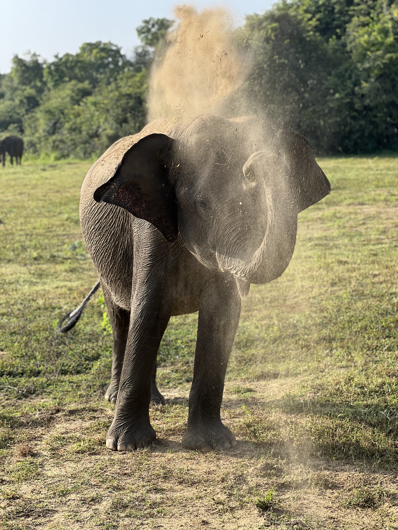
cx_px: 199
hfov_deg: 19.1
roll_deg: +1.1
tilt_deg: -5.1
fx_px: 1180
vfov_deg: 25.3
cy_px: 265
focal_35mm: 77
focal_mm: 9
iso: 25
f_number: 2.8
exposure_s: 1/204
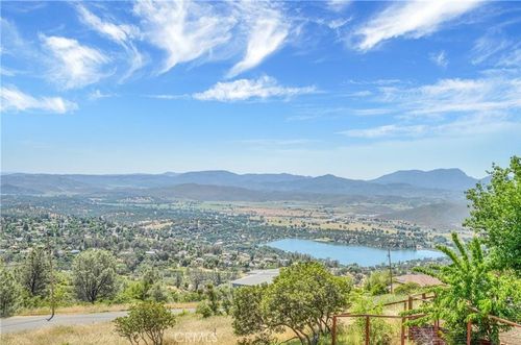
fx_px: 433
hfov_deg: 62.0
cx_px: 260
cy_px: 172
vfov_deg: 43.4
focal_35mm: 30
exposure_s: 1/320
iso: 125
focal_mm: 30
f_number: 13
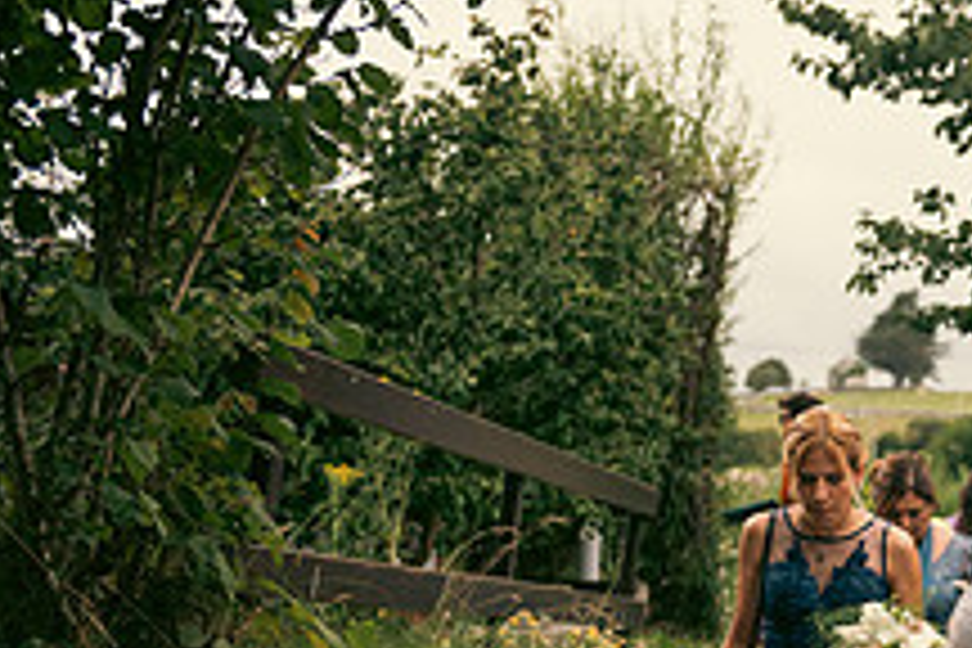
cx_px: 1287
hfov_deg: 17.0
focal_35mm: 113
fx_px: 3051
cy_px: 749
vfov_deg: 11.9
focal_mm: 42
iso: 200
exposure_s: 1/640
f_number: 3.5
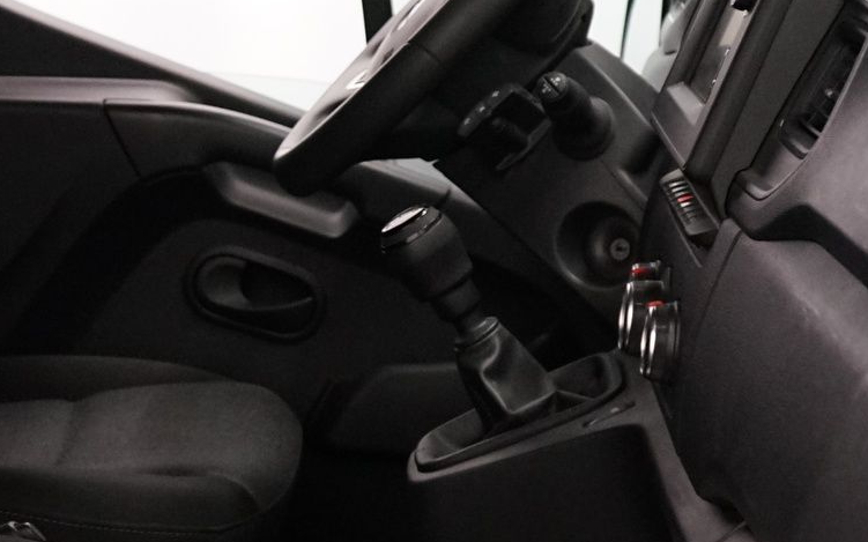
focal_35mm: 112
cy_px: 256
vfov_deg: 11.7
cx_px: 14
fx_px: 2649
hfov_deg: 18.2
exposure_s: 1/160
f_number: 4
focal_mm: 33
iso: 3200
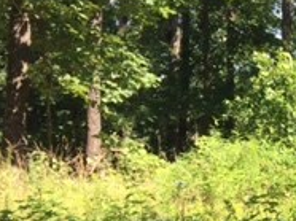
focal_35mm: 100
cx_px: 450
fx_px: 854
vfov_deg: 14.6
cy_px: 211
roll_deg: -3.0
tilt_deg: -0.1
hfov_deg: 17.6
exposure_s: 1/403
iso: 32
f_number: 2.2
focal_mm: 4.15
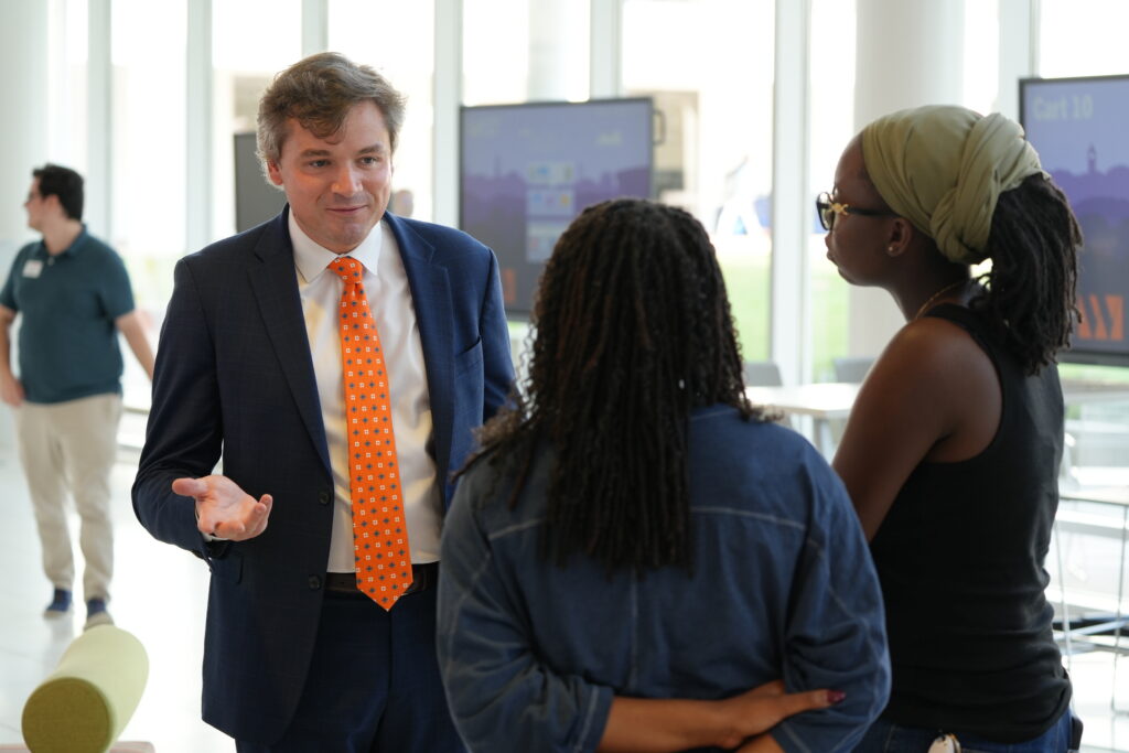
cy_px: 376
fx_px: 2760
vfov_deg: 15.5
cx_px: 564
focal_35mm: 88
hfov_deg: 23.1
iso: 640
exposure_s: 1/160
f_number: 4
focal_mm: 88
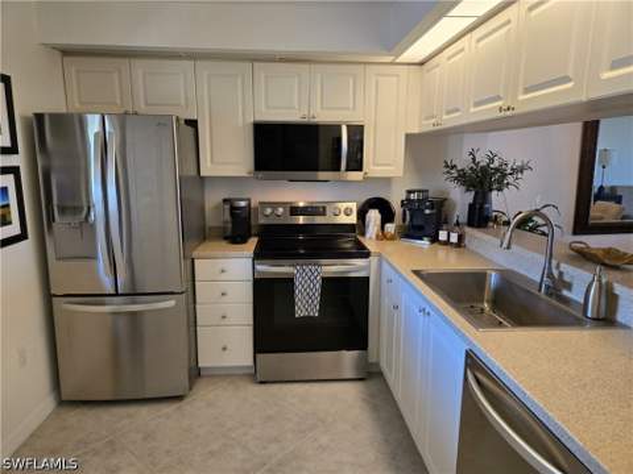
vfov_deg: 58.9
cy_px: 237
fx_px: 421
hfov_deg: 73.9
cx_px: 316
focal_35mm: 23
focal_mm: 5.4
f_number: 1.8
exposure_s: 1/120
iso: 125
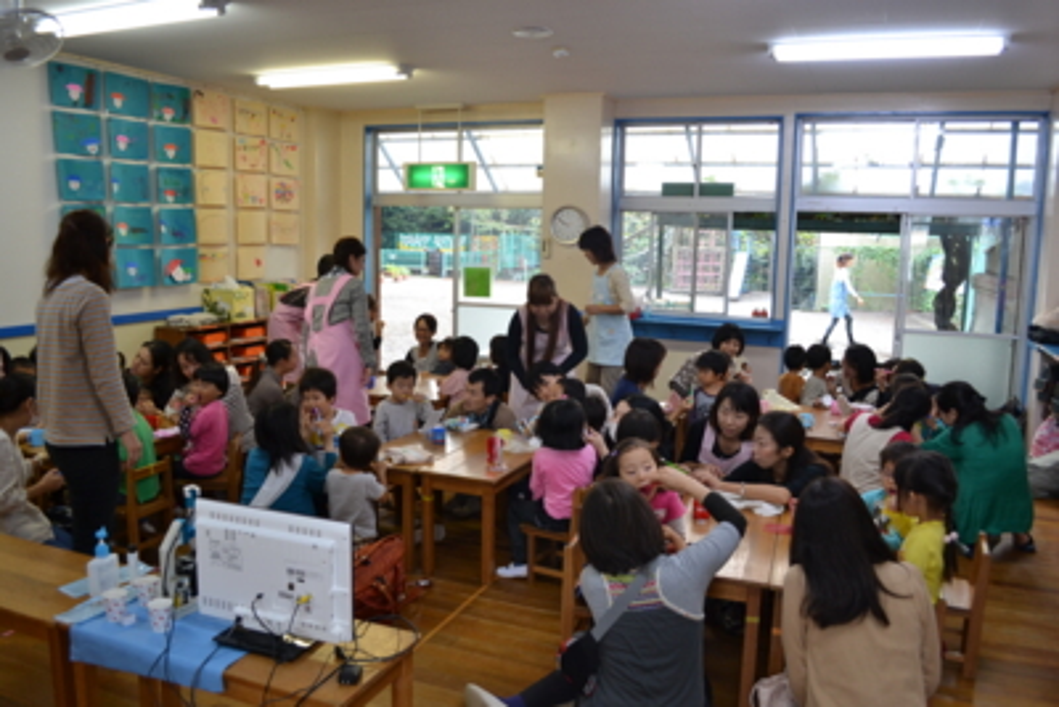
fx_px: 794
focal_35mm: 27
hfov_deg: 67.4
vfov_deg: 48.0
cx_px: 530
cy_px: 354
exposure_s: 1/60
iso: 400
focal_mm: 18
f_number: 4
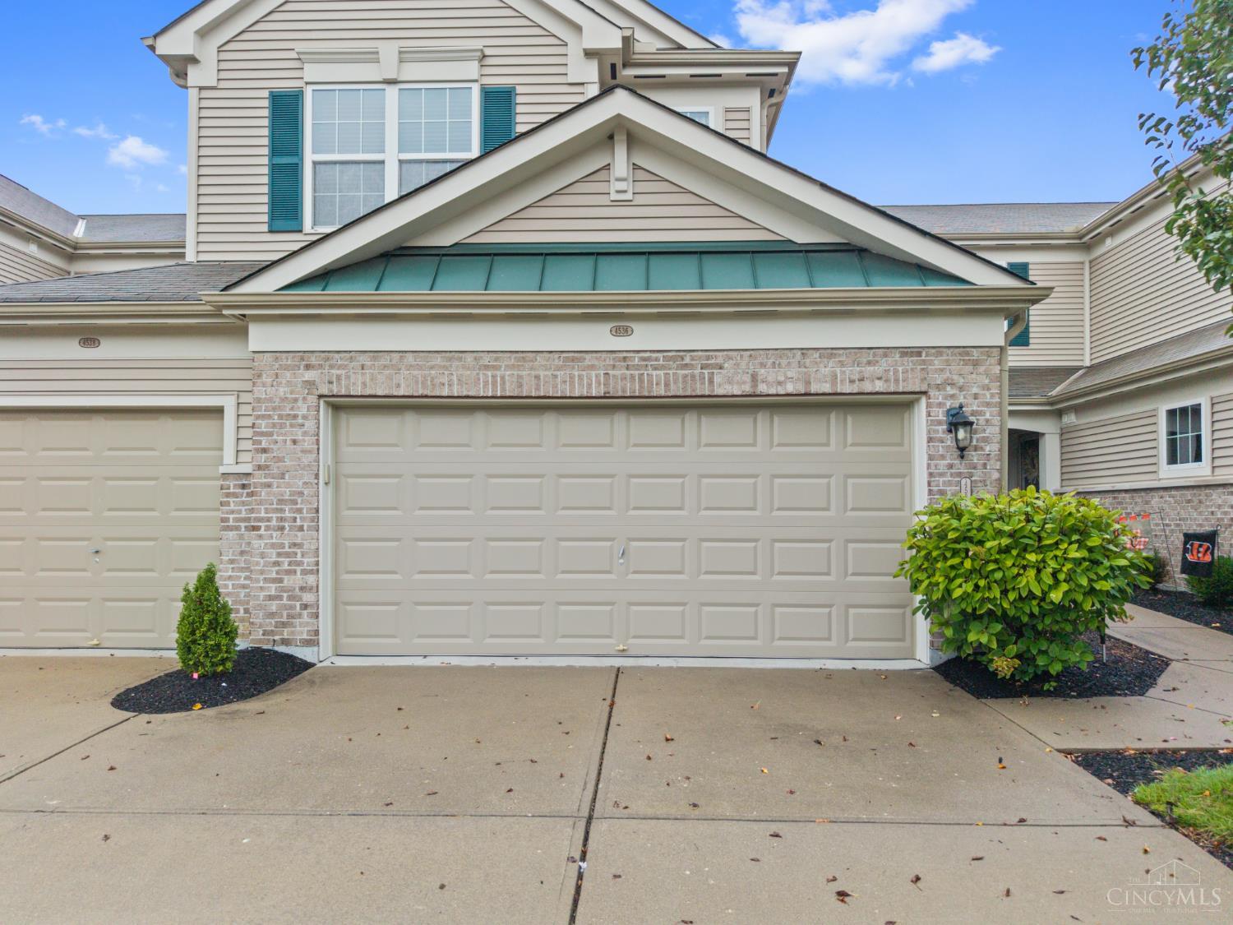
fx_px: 855
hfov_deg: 71.6
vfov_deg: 56.8
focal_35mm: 24
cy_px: 462
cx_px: 616
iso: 200
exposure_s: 1/800
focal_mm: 8.67
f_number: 1.8
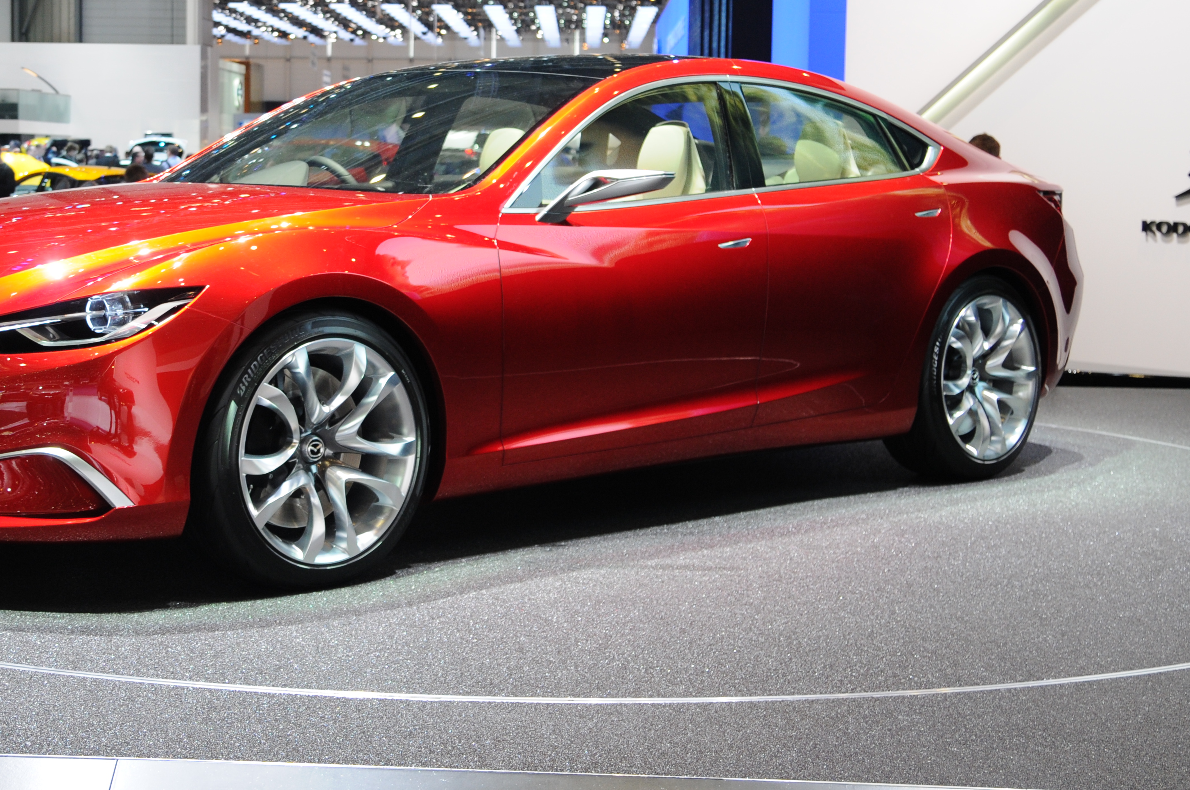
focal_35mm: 60
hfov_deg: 33.4
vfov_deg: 22.6
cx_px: 440
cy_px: 275
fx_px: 1972
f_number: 4.8
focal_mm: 27
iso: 400
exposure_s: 1/90
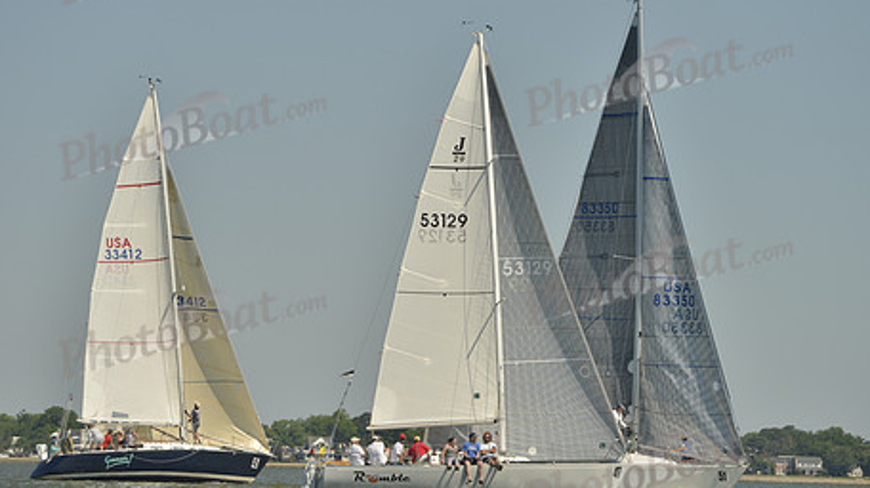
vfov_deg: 5.5
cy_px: 203
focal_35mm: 220
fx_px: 5073
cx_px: 427
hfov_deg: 9.8
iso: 200
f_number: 5.6
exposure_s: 1/1250
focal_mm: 165
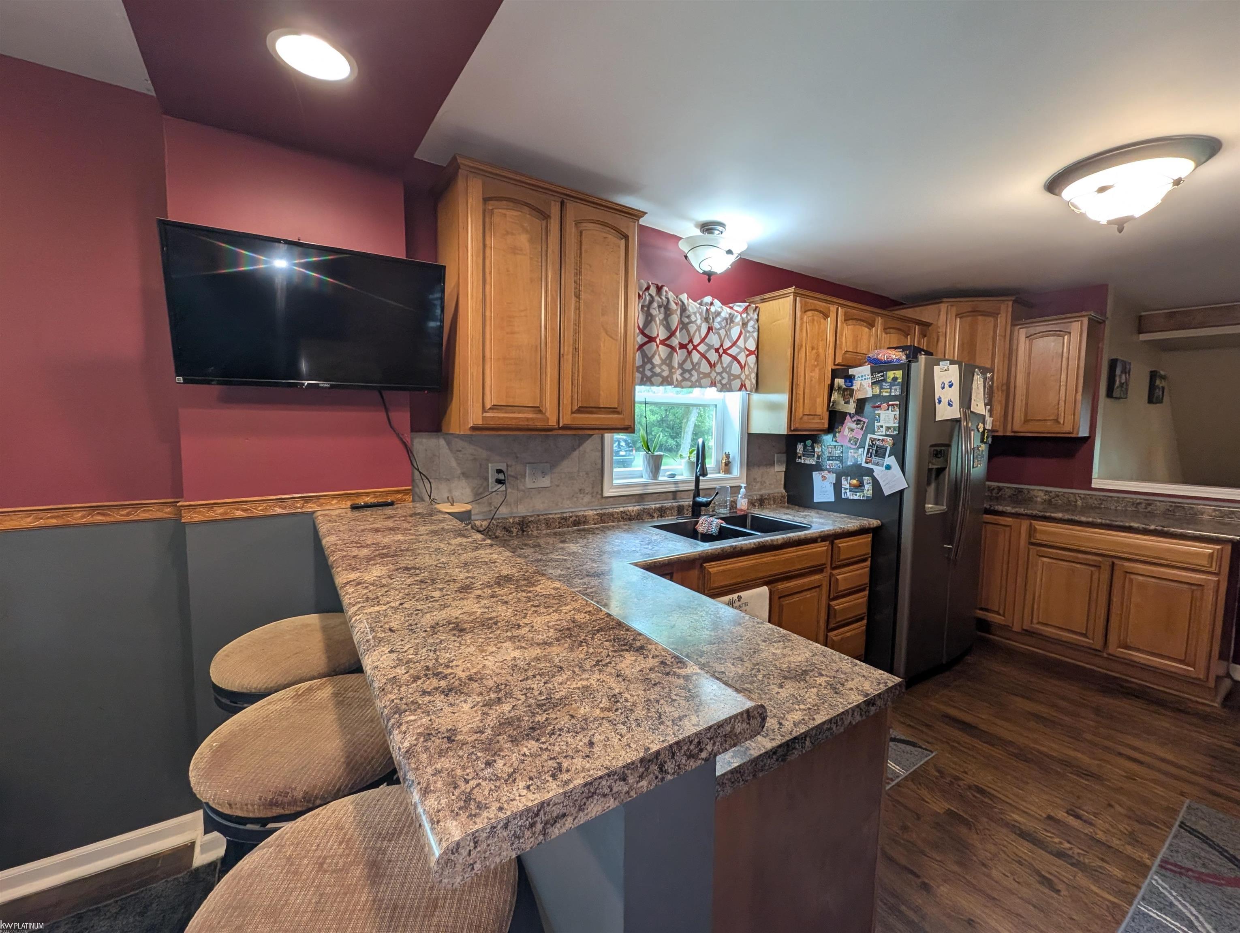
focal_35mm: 13
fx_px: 466
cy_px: 466
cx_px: 620
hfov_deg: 106.1
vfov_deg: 90.1
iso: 210
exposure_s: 1/60
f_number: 2.2
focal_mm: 1.95
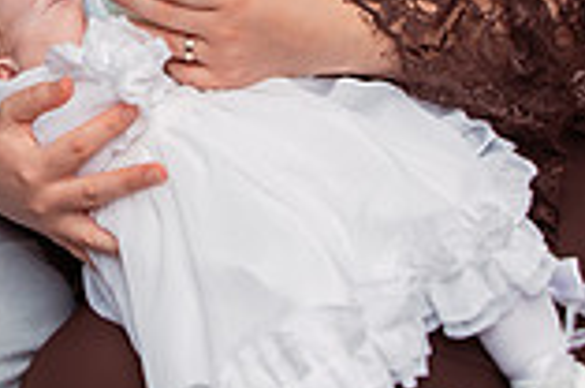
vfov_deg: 13.9
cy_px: -36
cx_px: 6
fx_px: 1557
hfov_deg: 20.6
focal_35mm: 96
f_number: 3.5
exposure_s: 1/250
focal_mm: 24
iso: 500
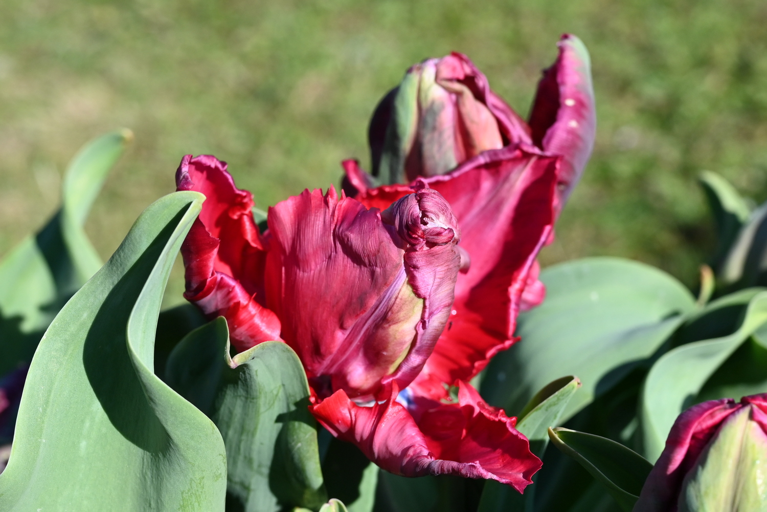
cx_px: 384
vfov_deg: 27.0
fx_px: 1065
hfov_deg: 39.6
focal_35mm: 50
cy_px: 256
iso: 640
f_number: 8
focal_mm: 50
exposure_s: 1/1600
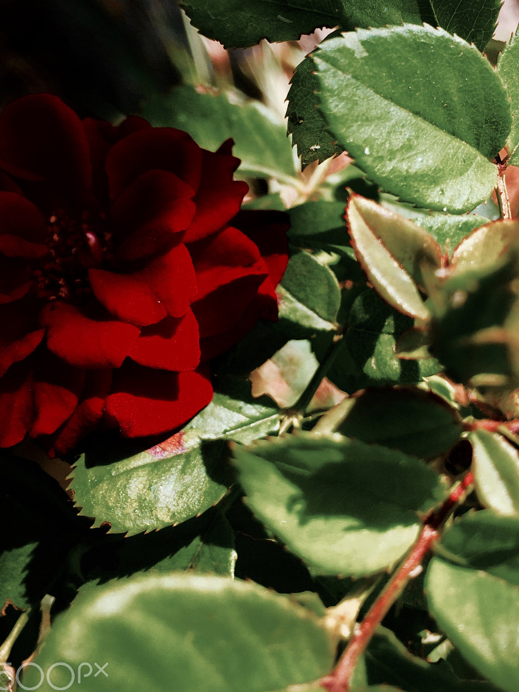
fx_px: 820
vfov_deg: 45.5
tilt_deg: -58.6
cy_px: 268
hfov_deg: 35.0
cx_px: 323
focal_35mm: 41
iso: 32
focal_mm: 4.15
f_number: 2.2
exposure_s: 1/648
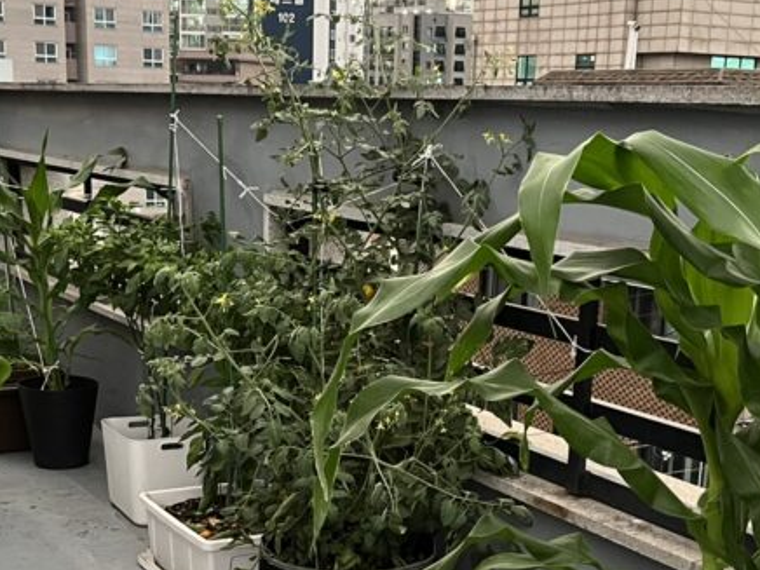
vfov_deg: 23.5
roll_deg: -1.9
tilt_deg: -18.1
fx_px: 1339
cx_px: 387
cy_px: 502
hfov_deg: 31.7
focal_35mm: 61
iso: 500
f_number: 1.6
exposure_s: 1/40
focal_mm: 5.1
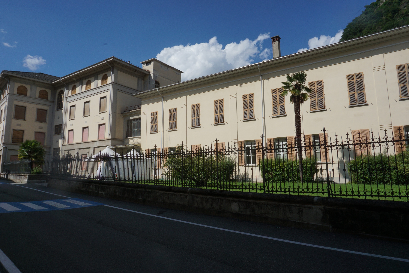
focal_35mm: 24
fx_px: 273
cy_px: 136
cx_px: 204
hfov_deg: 73.7
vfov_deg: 53.1
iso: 200
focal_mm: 16
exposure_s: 1/160
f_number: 22
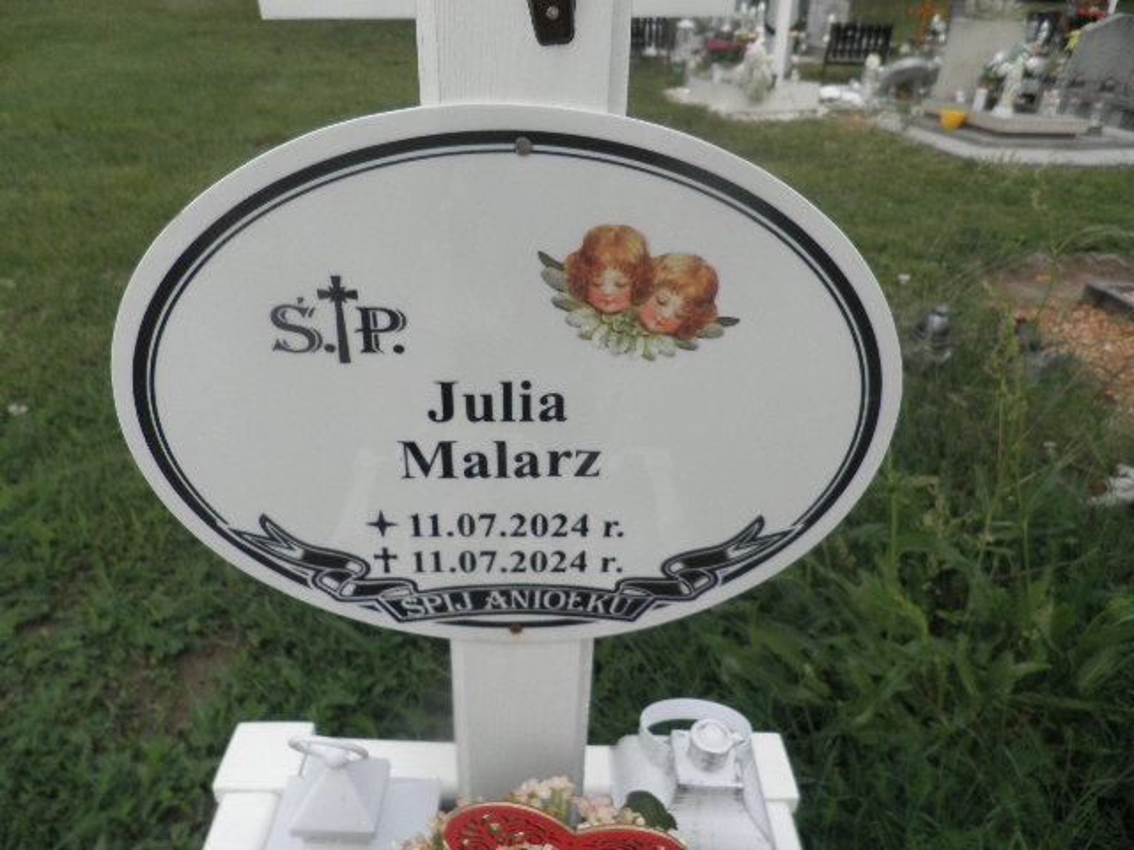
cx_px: 567
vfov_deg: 56.8
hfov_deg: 71.6
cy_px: 425
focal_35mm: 24
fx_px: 786
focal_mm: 4.3
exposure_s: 1/100
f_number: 8.3
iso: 64
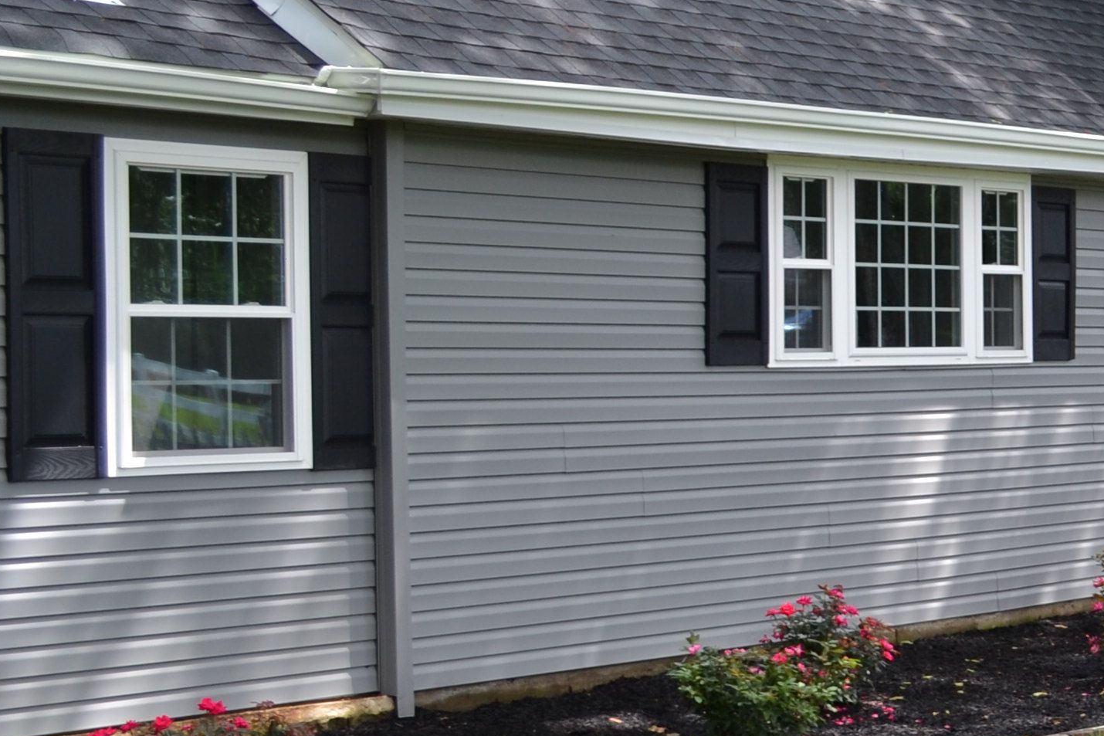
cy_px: 493
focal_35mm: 87
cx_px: 1749
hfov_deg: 19.7
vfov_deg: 15.7
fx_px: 2668
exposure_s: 1/125
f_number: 5.6
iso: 100
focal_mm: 18
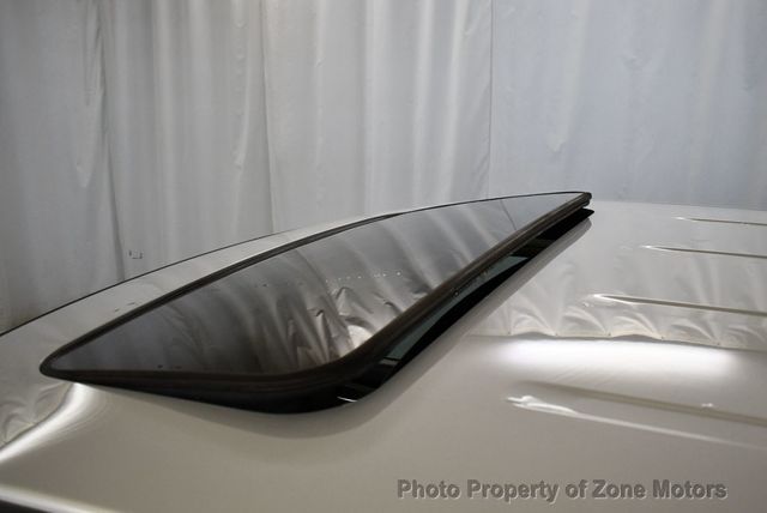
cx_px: 384
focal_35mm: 36
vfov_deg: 36.9
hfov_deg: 53.1
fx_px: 768
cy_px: 256
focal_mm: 18
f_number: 3.5
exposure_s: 1/250
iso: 800
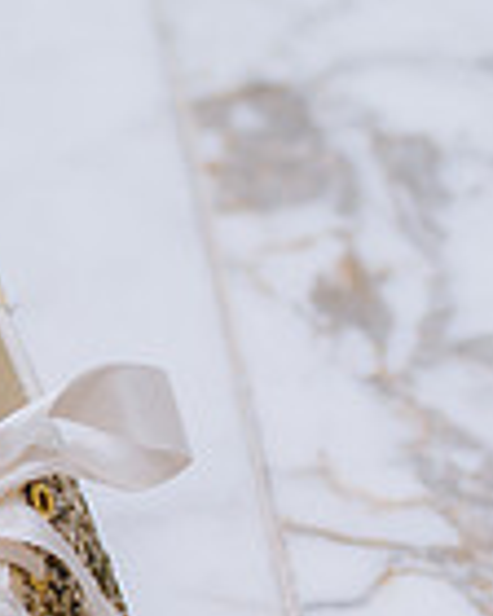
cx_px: -731
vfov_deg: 9.9
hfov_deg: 7.4
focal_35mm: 194
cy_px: 590
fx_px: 3538
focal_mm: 50
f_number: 2.8
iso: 250
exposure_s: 1/200
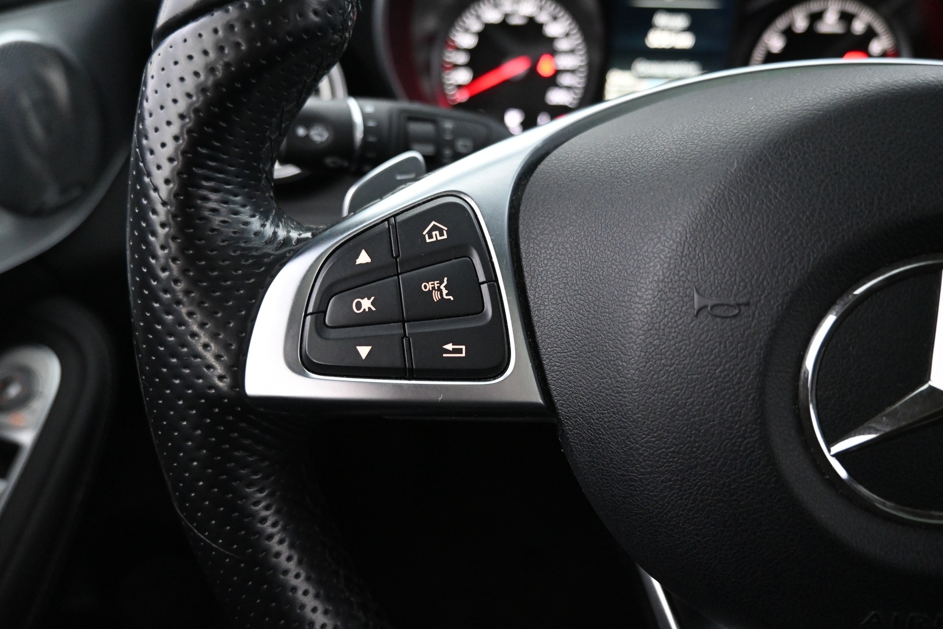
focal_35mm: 24
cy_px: 314
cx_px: 472
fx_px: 629
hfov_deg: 73.7
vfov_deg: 53.1
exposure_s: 1/25
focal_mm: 16
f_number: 3.5
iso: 4500
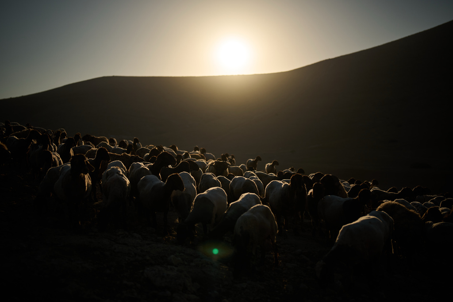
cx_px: 226
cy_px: 151
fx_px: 629
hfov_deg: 39.6
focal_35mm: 50
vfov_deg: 27.0
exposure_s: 1/20000
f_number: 1.4
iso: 100
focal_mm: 50
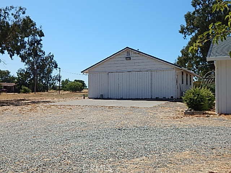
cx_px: 116
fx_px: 254
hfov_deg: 49.0
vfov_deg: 37.7
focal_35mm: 38
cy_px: 86
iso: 125
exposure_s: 1/500
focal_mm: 6.8
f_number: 6.9
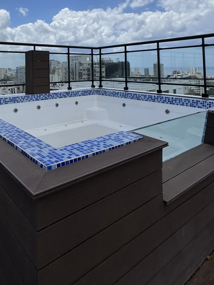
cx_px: 60
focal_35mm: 27
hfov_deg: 49.8
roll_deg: -0.6
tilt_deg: +1.0
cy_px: 56
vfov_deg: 60.0
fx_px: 222
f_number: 2.2
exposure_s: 1/3906
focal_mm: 2.22
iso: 40
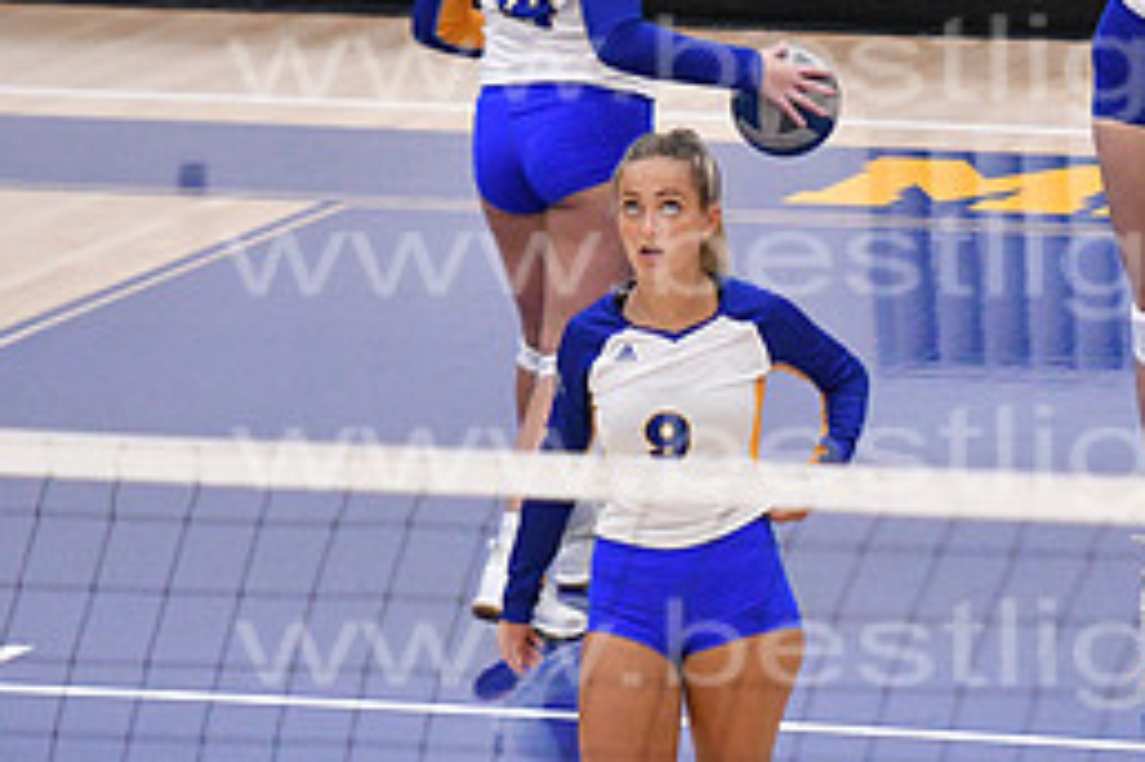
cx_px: 1243
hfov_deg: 4.1
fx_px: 16146
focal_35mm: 508
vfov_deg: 2.7
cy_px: 167
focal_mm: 150
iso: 6400
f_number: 3.2
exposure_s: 1/1000
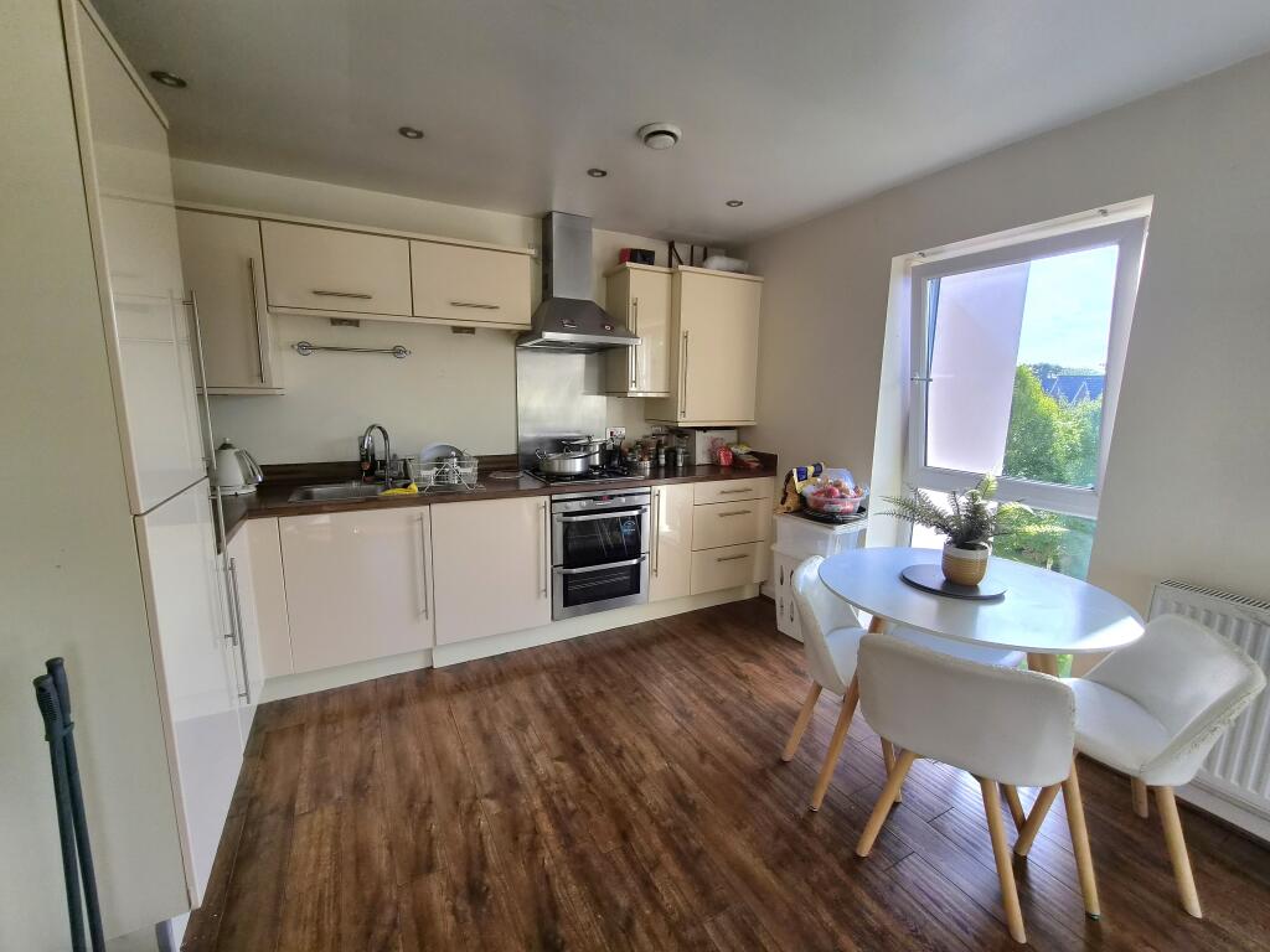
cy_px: 476
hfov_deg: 106.2
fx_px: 477
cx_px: 635
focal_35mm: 13
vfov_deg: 89.9
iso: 100
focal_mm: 2.2
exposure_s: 1/455
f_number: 2.2
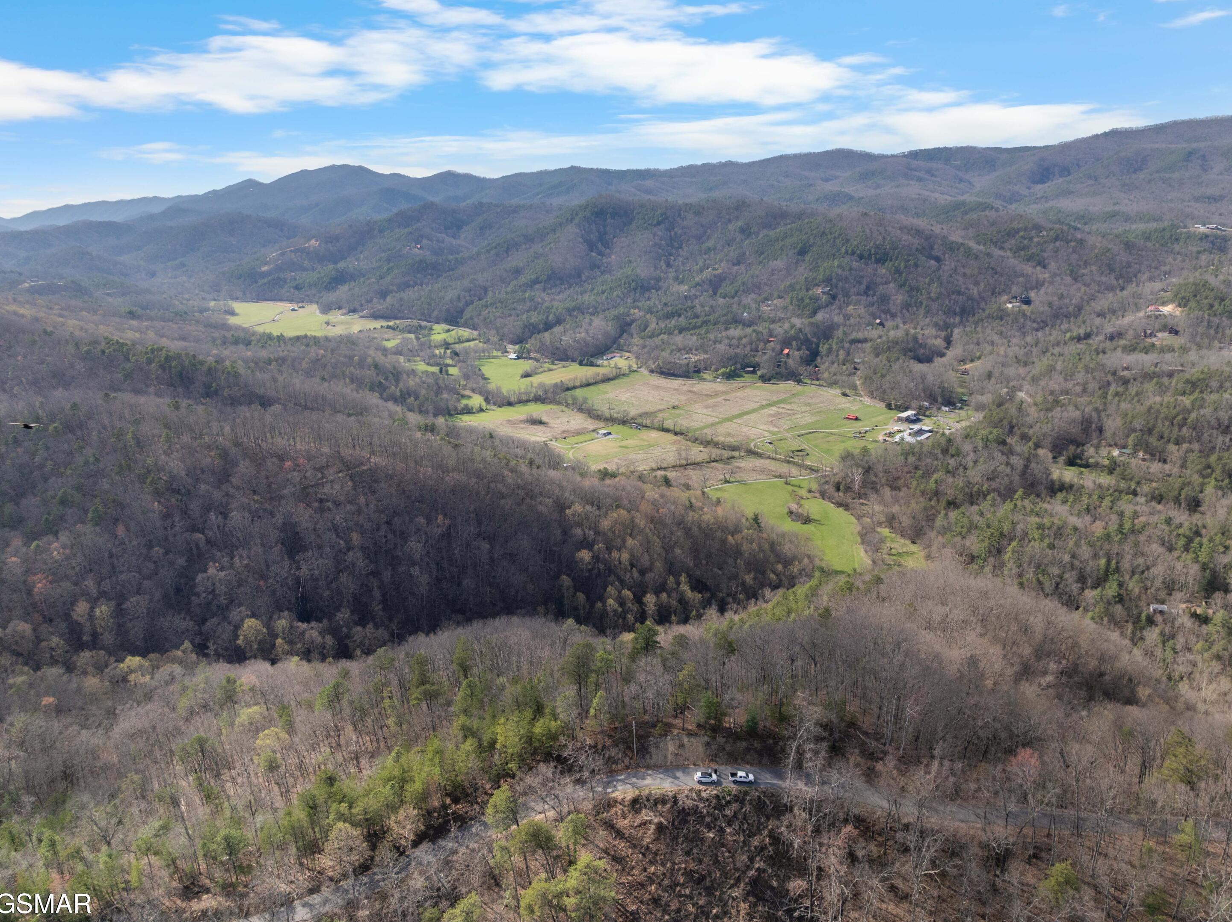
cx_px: 634
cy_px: 467
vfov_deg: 54.8
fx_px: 889
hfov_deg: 69.4
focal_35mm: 25
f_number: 2.8
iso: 150
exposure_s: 1/100
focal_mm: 12.29
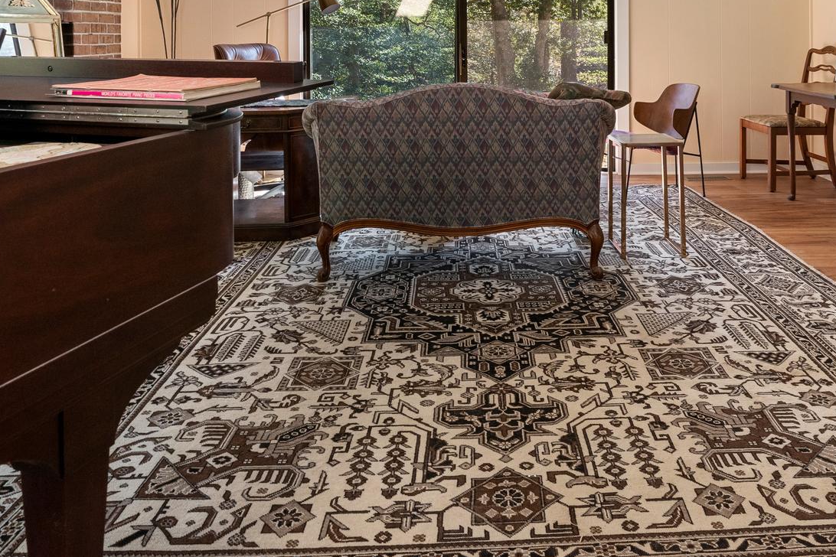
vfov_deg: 38.5
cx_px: 502
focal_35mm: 31
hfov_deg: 59.3
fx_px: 727
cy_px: 37
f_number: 7.1
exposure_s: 1/200
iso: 800
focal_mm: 16.7
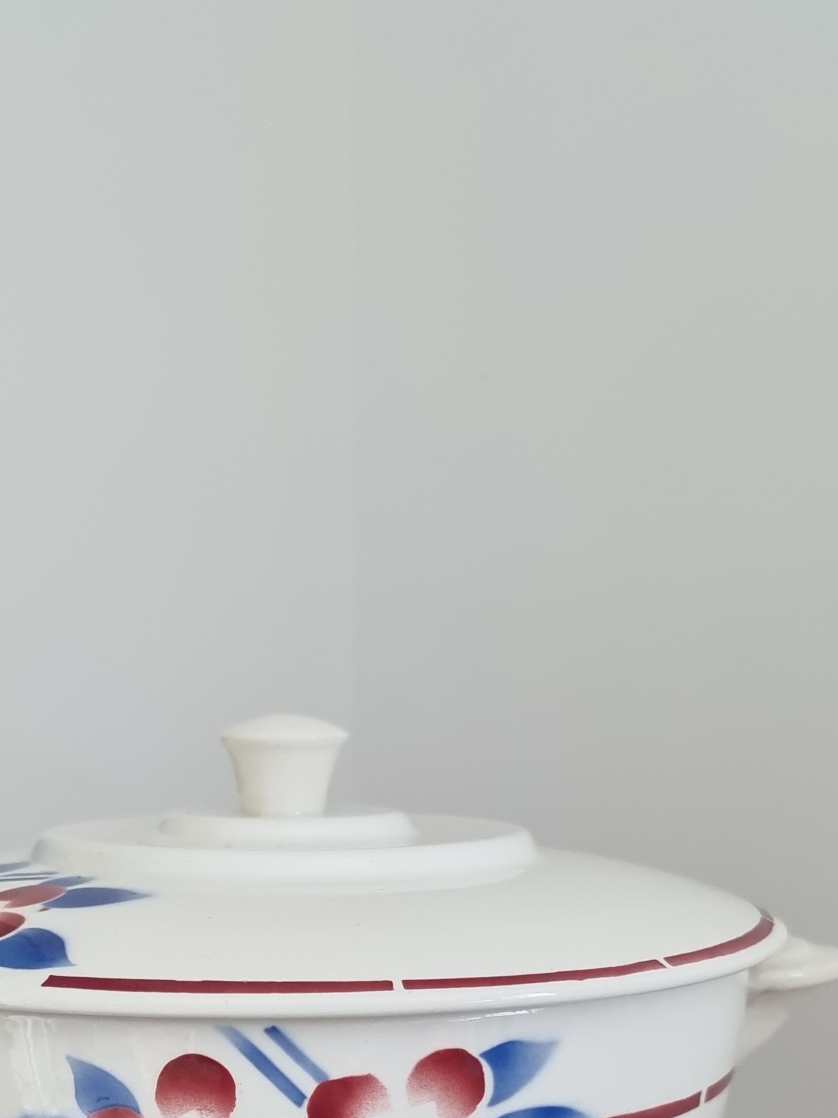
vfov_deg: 39.9
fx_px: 1421
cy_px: 996
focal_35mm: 44
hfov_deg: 32.6
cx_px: 278
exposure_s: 1/100
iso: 250
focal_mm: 6.7
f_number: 1.8
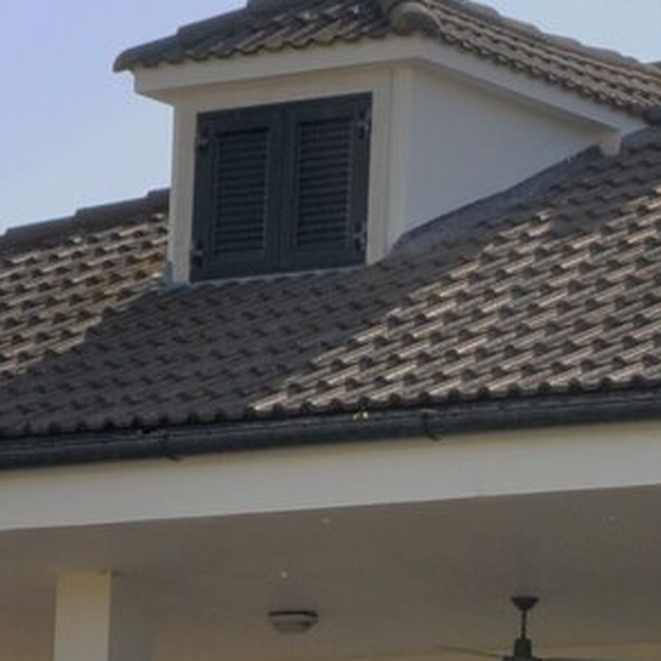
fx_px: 5315
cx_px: 621
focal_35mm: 246
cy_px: 837
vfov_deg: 7.1
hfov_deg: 7.1
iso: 200
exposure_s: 1/200
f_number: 13
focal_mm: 28
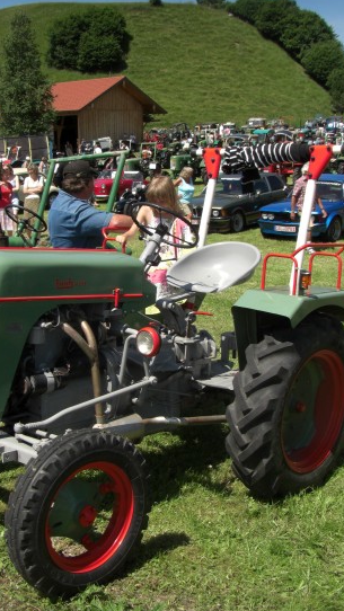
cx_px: 129
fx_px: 681
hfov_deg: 28.3
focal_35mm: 42
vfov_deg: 48.4
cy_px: 307
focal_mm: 6.3
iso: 64
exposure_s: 1/320
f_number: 4.6
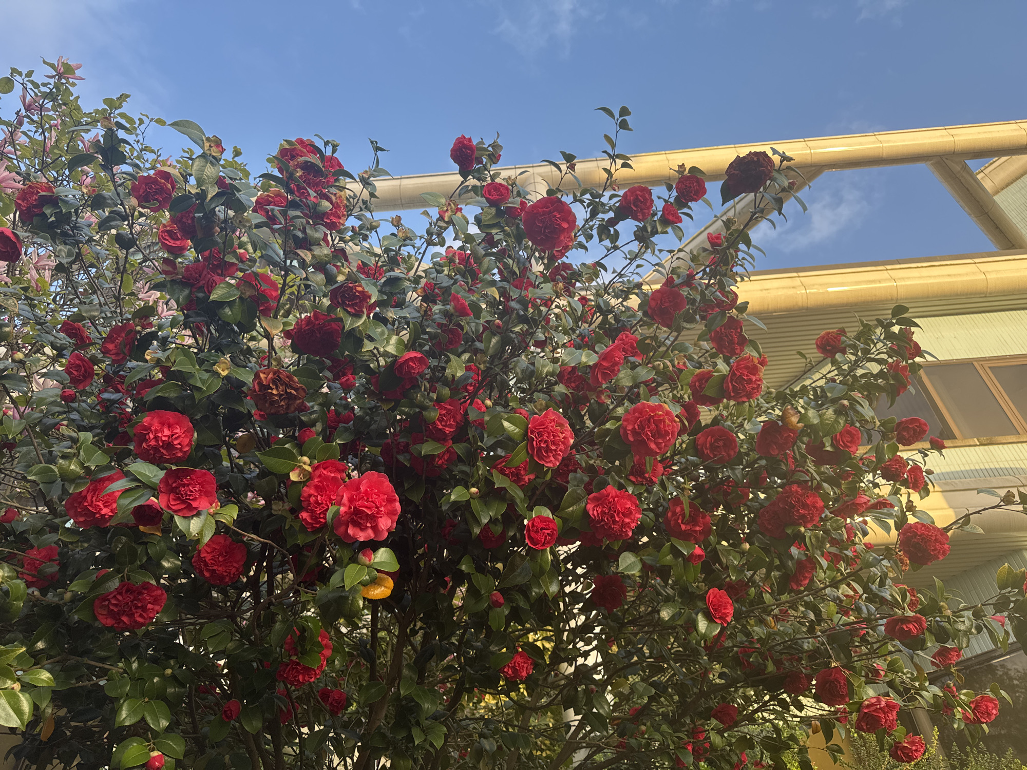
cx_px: 514
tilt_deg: +43.5
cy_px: 385
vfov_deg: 56.8
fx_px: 712
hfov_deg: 71.6
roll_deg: +2.5
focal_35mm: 24
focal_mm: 6.76
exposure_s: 1/394
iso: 80
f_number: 1.78
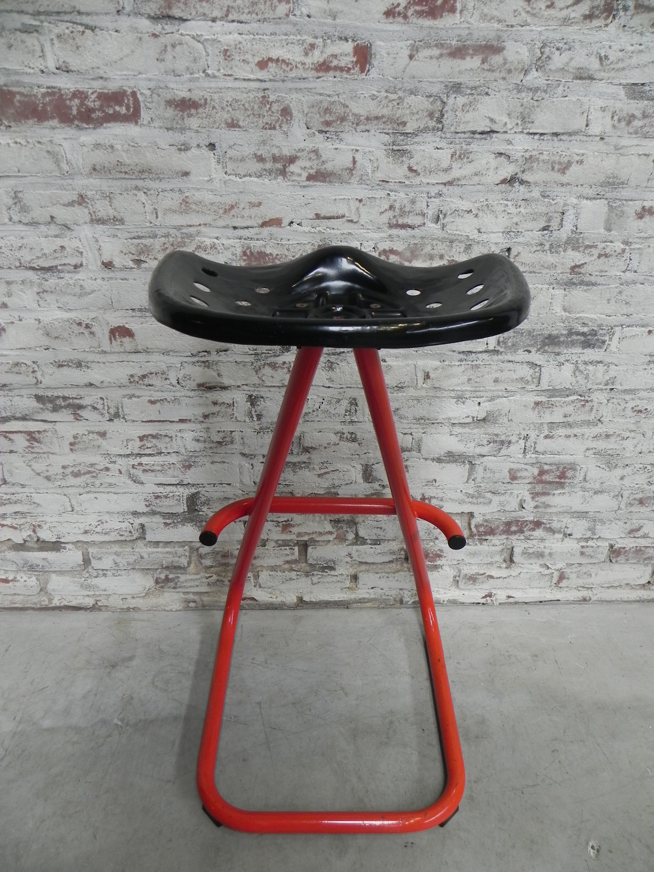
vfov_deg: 67.3
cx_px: 327
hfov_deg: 53.1
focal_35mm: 26
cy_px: 436
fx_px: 655
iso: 219
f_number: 2.8
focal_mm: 4.6
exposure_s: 1/30
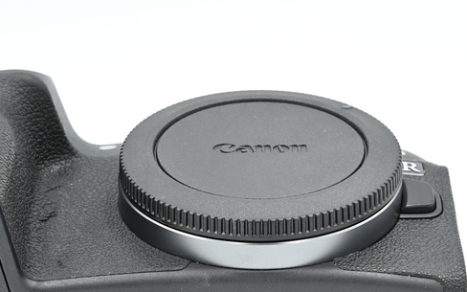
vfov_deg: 9.5
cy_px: 233
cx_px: 190
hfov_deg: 15.1
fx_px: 1756
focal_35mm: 138
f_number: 14
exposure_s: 1/15
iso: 200
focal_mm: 75
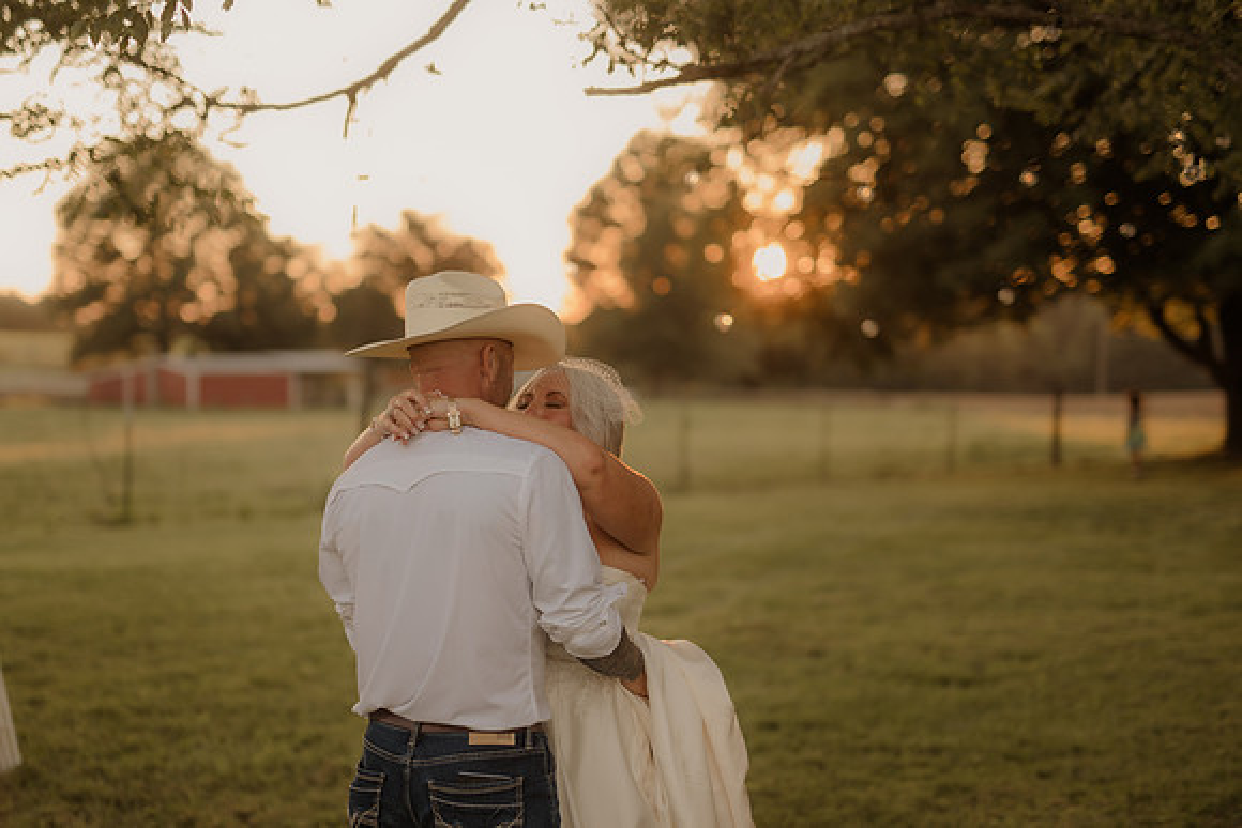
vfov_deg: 23.4
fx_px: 2001
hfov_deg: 34.4
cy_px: 461
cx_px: 530
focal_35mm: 58
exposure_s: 1/400
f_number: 2.8
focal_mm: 50
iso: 200
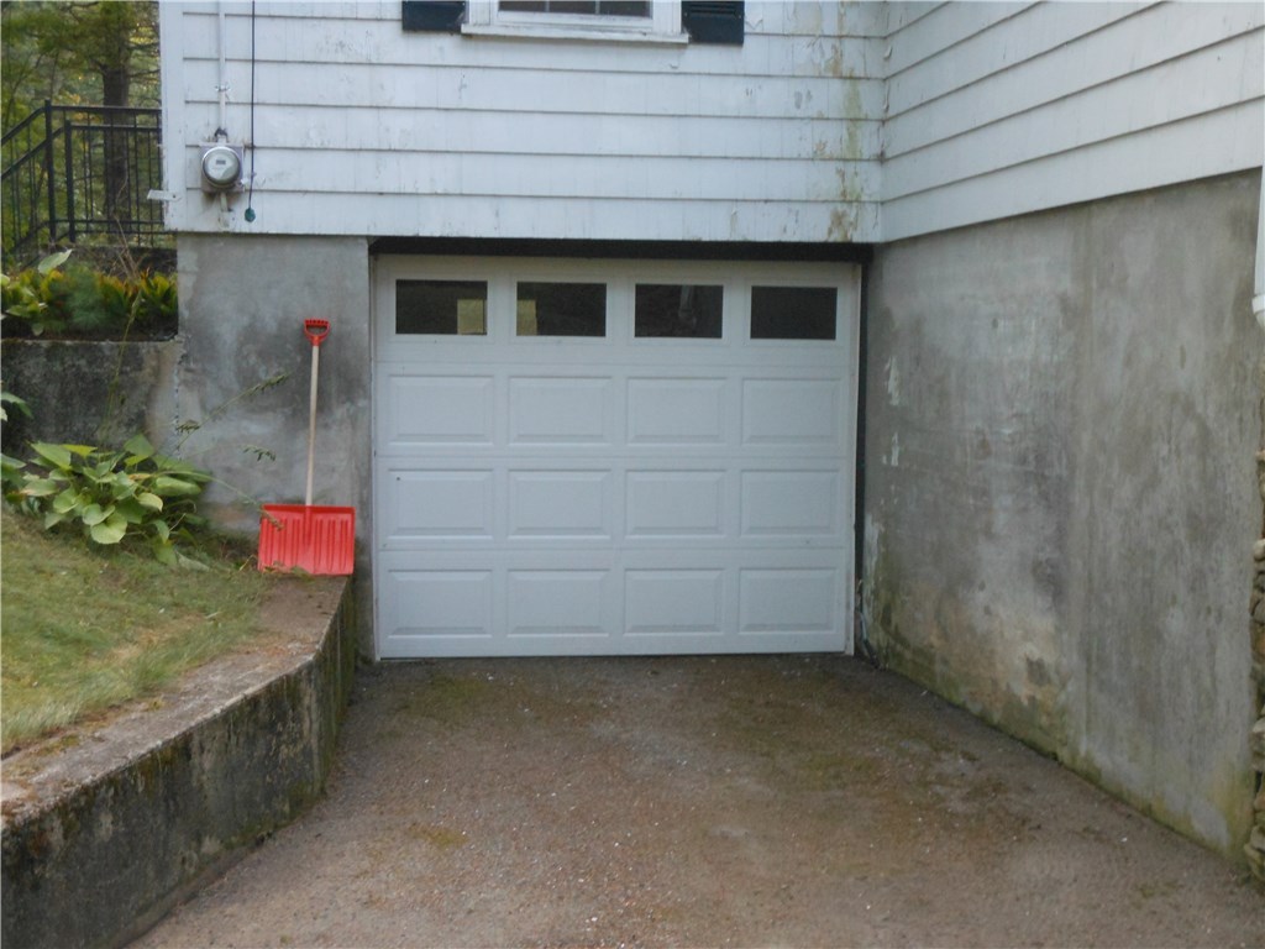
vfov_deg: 29.1
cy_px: 474
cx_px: 632
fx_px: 1827
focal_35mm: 50
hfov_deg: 38.2
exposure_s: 1/30
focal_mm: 8.9
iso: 400
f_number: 4
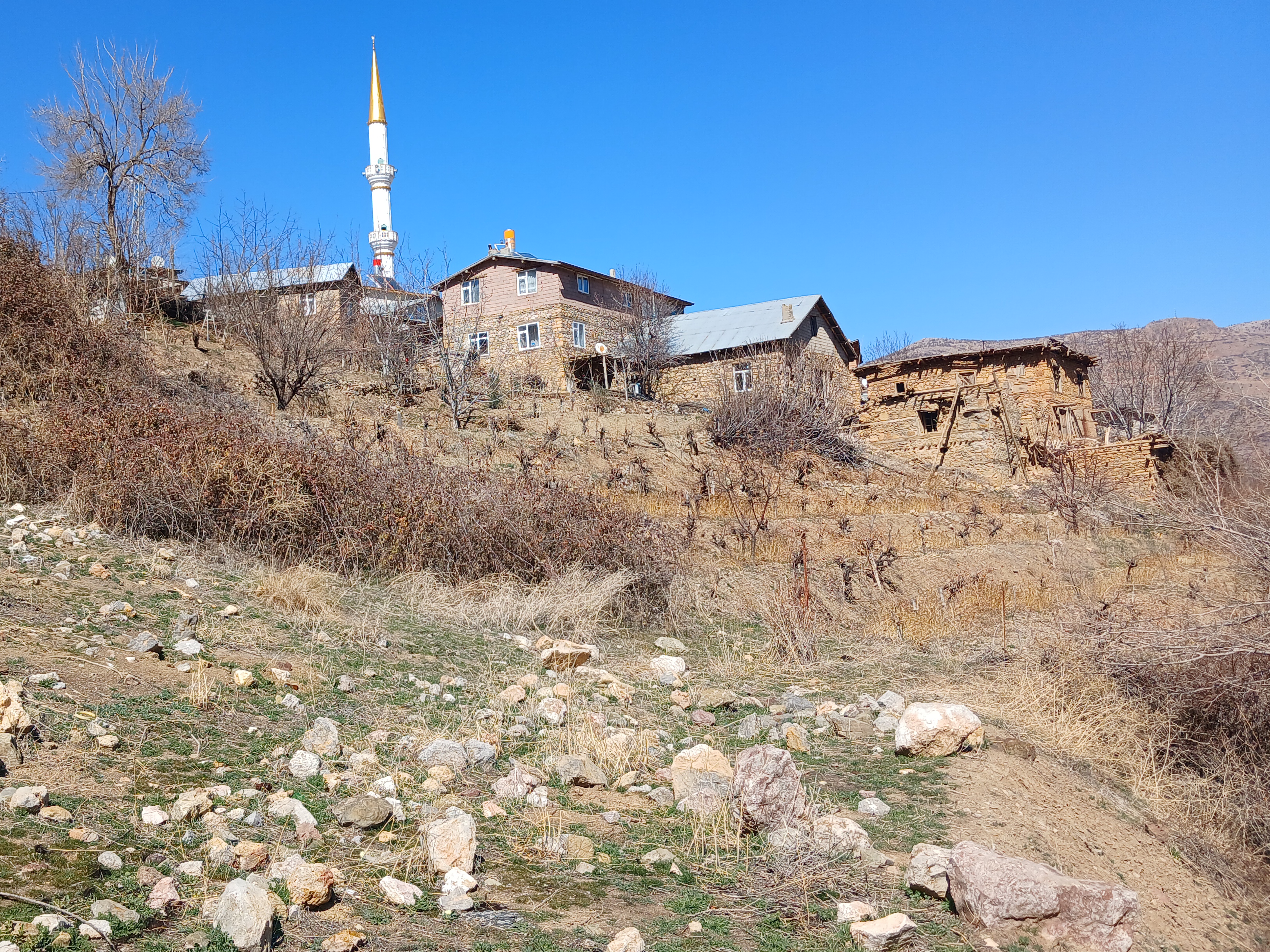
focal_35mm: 34
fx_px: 1247
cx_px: 490
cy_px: 396
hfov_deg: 53.5
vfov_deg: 41.7
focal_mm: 4
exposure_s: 1/591
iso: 20
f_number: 1.8
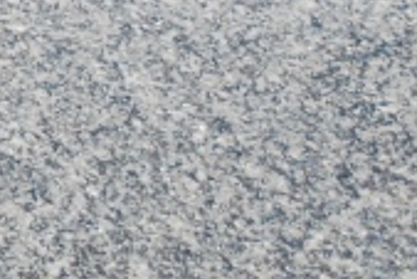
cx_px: -437
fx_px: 3153
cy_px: -209
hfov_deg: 7.3
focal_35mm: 272
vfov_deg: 5.0
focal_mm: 30
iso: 1600
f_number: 4.8
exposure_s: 1/4000
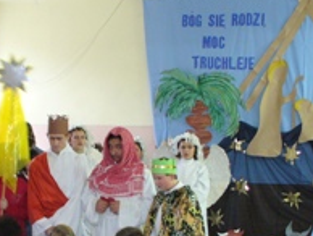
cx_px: 81
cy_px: 187
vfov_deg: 18.8
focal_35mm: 78
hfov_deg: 24.7
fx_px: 706
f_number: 2.8
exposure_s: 1/8
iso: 200
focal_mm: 6.1
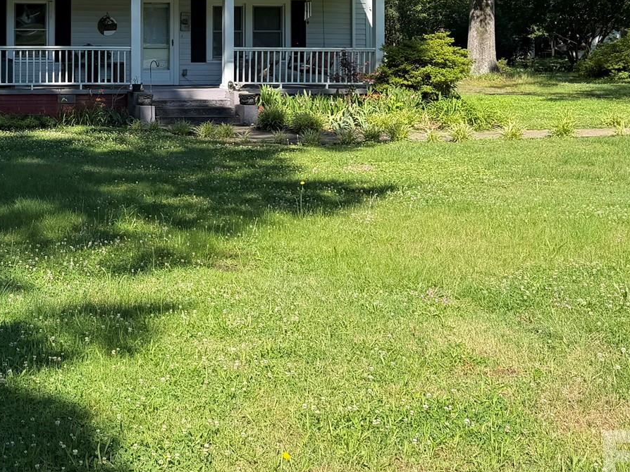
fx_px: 1001
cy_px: 27
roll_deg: +0.0
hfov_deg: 33.7
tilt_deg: +1.1
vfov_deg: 25.5
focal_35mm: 55
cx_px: 106
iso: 80
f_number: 1.78
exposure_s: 1/1653
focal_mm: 6.76
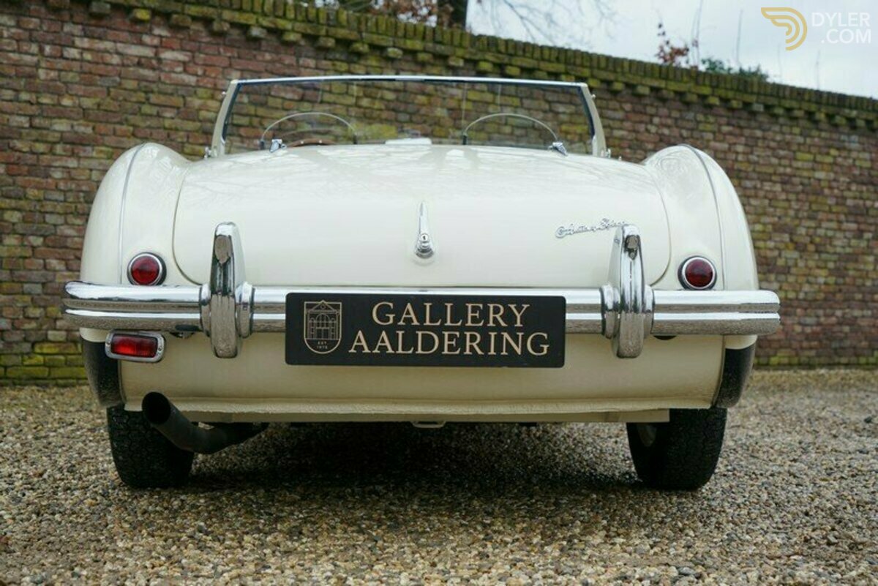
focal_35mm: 54
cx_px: 439
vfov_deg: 25.1
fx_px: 1317
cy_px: 293
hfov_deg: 36.9
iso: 125
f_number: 6.3
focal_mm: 54
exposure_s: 1/60
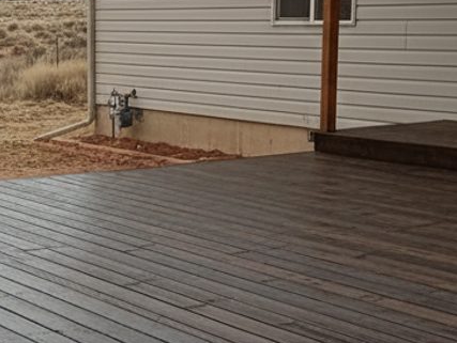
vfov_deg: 19.9
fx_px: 965
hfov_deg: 25.9
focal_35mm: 73
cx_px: 59
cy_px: 296
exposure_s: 1/1274
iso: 346
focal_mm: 5.7
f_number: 1.6
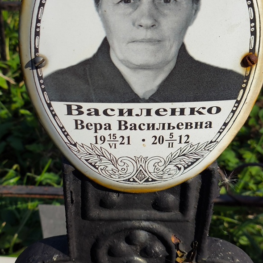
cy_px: 131
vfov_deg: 28.6
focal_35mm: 60
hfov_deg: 28.5
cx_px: 94
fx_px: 516
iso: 50
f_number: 1.7
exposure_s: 1/1707
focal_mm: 4.71
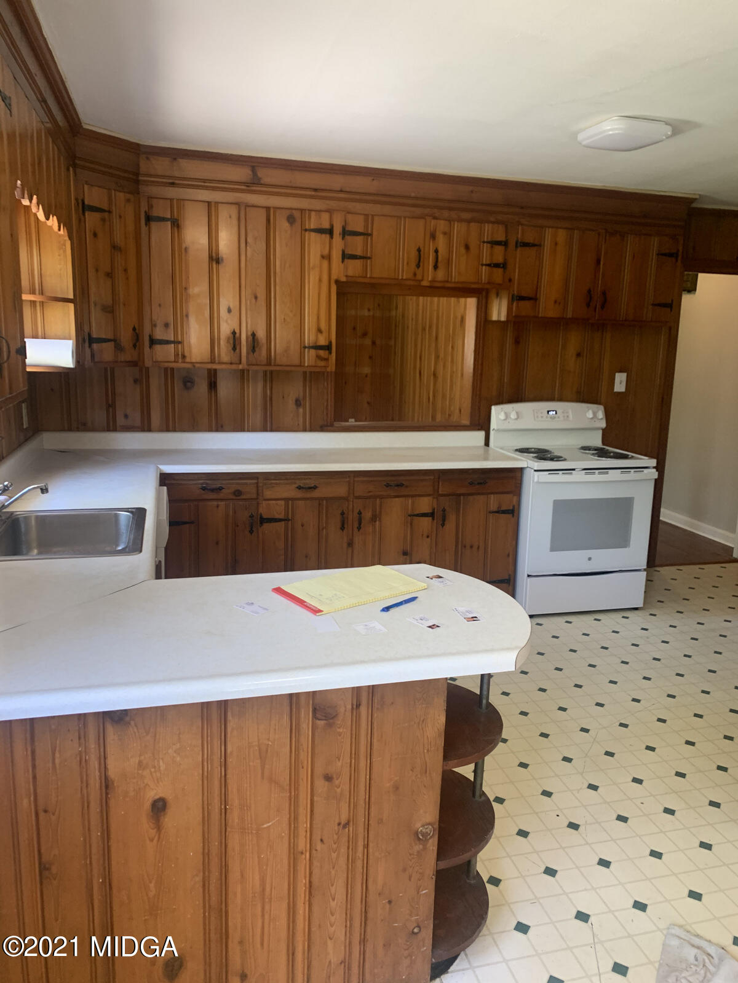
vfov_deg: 67.3
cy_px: 492
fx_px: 739
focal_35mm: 26
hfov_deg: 53.1
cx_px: 369
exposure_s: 1/60
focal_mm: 4.25
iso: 100
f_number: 1.8
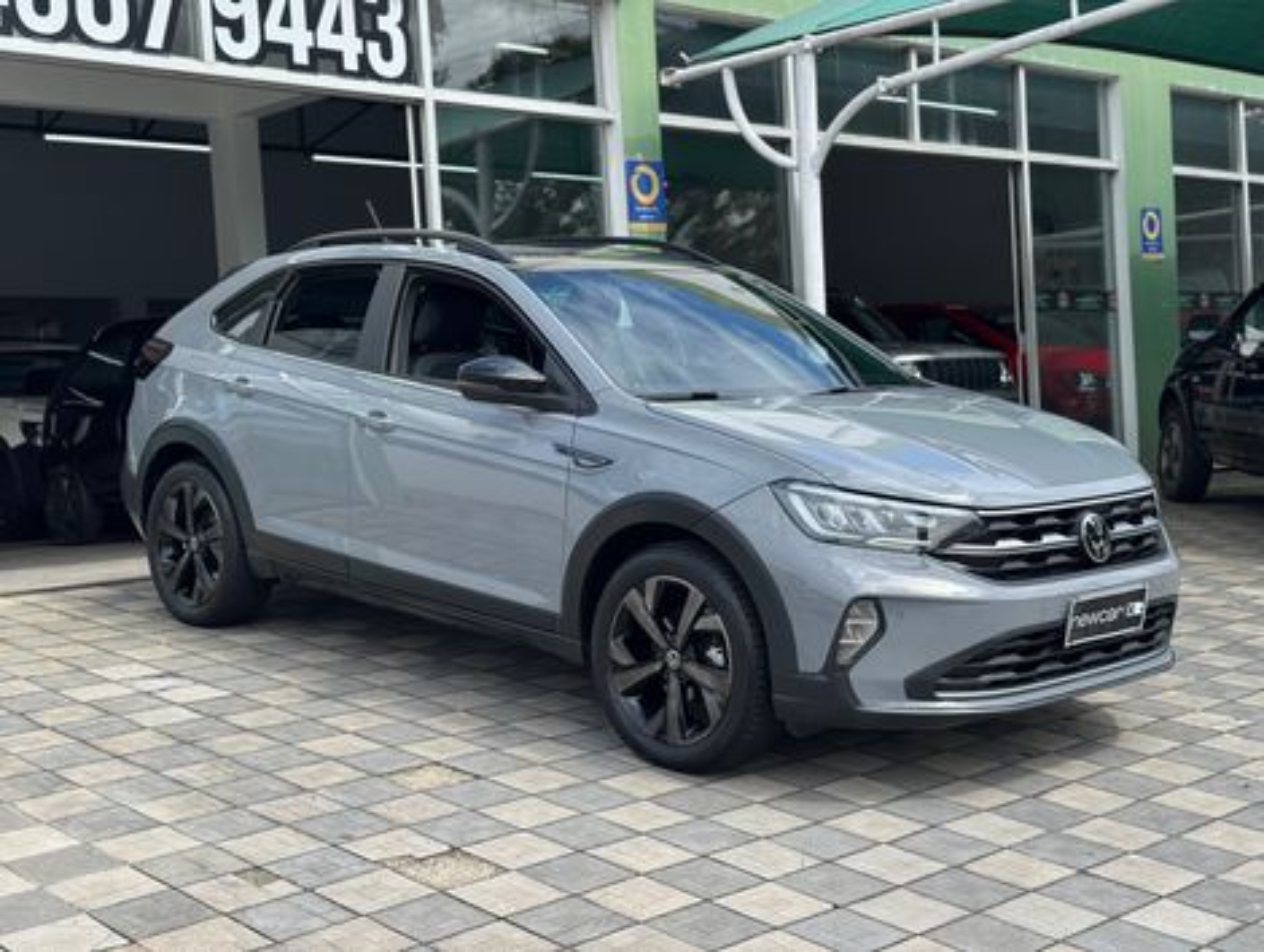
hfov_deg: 39.6
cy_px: 476
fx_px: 1755
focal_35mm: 48
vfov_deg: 30.3
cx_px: 632
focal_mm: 6.76
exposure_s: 1/2110
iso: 64
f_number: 1.78
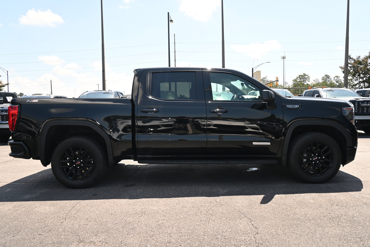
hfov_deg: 68.9
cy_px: 124
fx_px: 270
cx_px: 185
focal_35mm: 26
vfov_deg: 49.1
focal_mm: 17.5
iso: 200
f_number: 5.6
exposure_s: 1/250
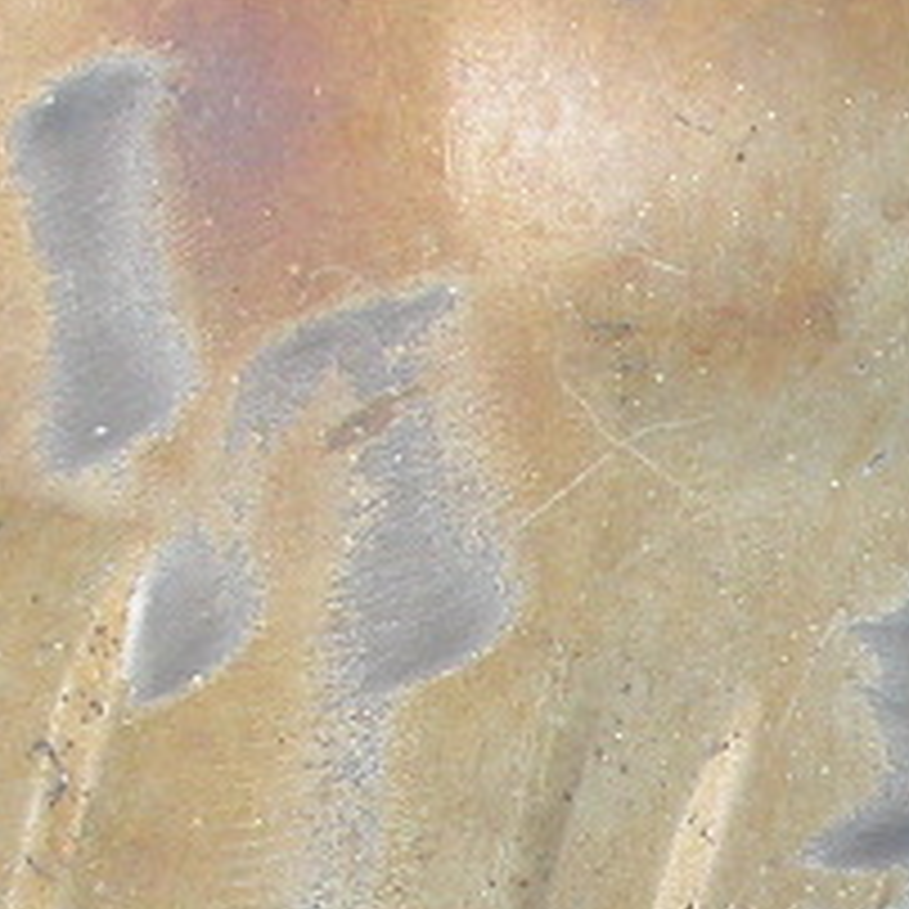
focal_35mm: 170
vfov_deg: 10.0
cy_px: 1354
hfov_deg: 10.1
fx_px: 5051
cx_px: 1076
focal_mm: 7.85
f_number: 2.6
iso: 100
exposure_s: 1/30
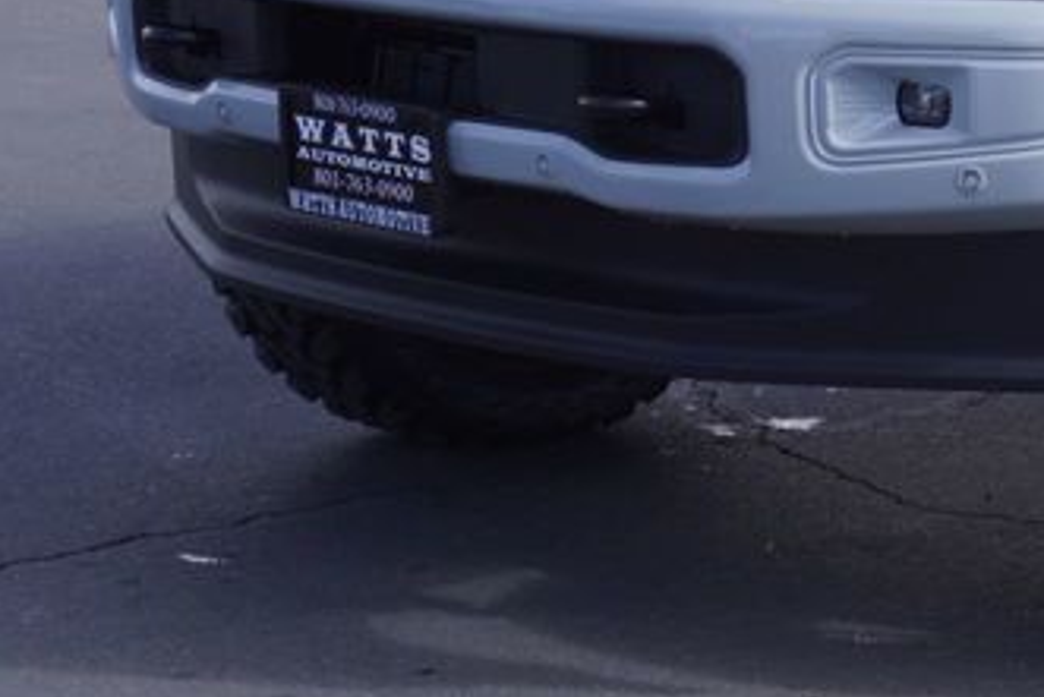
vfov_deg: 8.6
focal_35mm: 158
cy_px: -104
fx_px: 4584
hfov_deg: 12.3
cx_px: 1609
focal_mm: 34
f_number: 9
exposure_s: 1/200
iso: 100
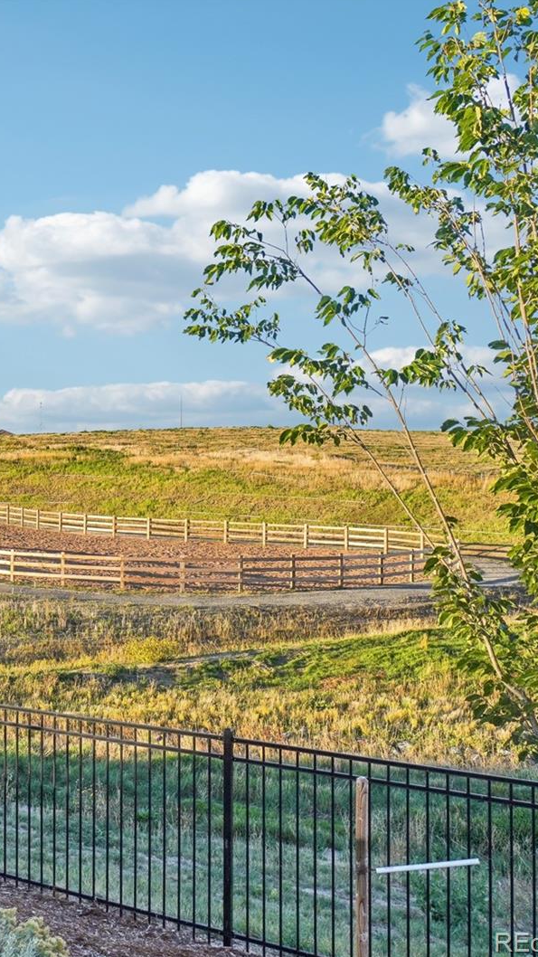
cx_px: -82
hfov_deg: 27.9
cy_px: 479
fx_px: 964
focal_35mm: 38
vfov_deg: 52.8
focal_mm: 16
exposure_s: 1/500
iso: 400
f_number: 8
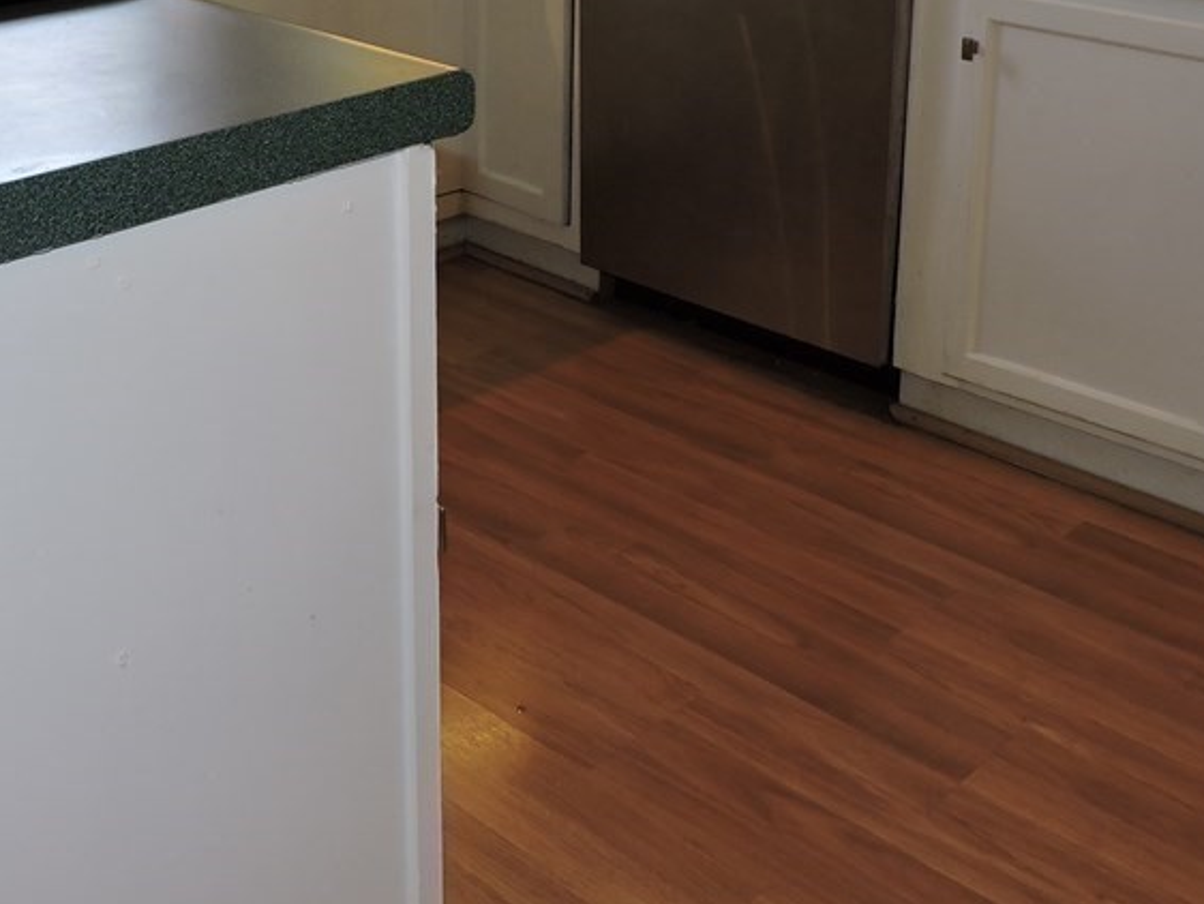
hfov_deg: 37.5
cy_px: 99
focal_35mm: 51
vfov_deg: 27.6
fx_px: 1775
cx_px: 615
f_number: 3.1
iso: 200
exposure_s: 1/30
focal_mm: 5
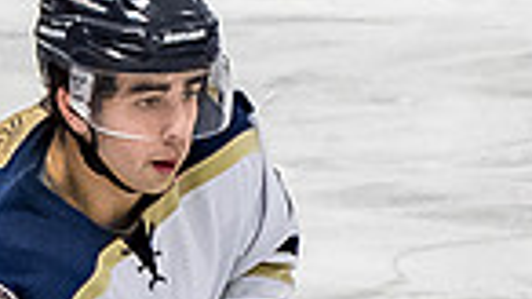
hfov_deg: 2.3
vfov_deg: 1.3
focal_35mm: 940
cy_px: 699
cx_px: 111
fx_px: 13255
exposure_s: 1/800
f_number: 3.2
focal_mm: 70
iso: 1600
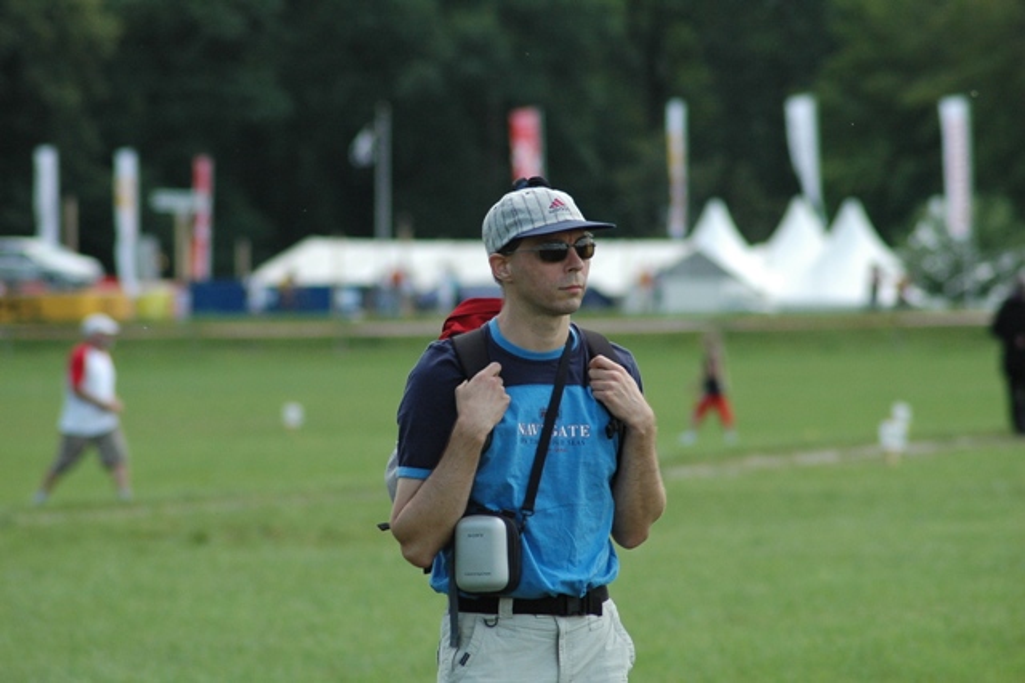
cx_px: 512
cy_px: 342
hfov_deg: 6.5
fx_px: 8964
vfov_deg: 4.4
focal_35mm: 315
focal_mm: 210
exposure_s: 1/1000
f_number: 5.6
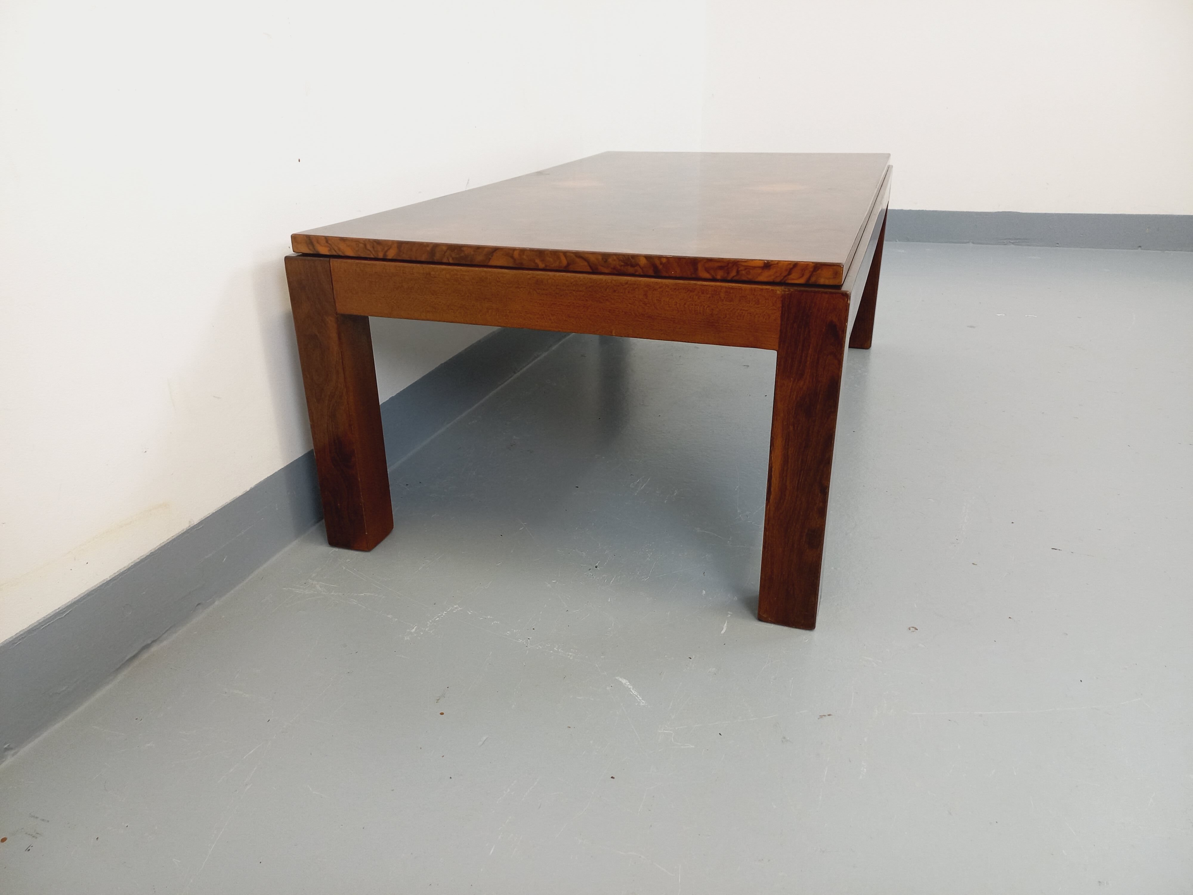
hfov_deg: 69.4
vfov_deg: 54.9
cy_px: 448
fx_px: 862
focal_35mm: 25
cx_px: 596
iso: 200
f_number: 1.8
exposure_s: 1/50
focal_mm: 4.65
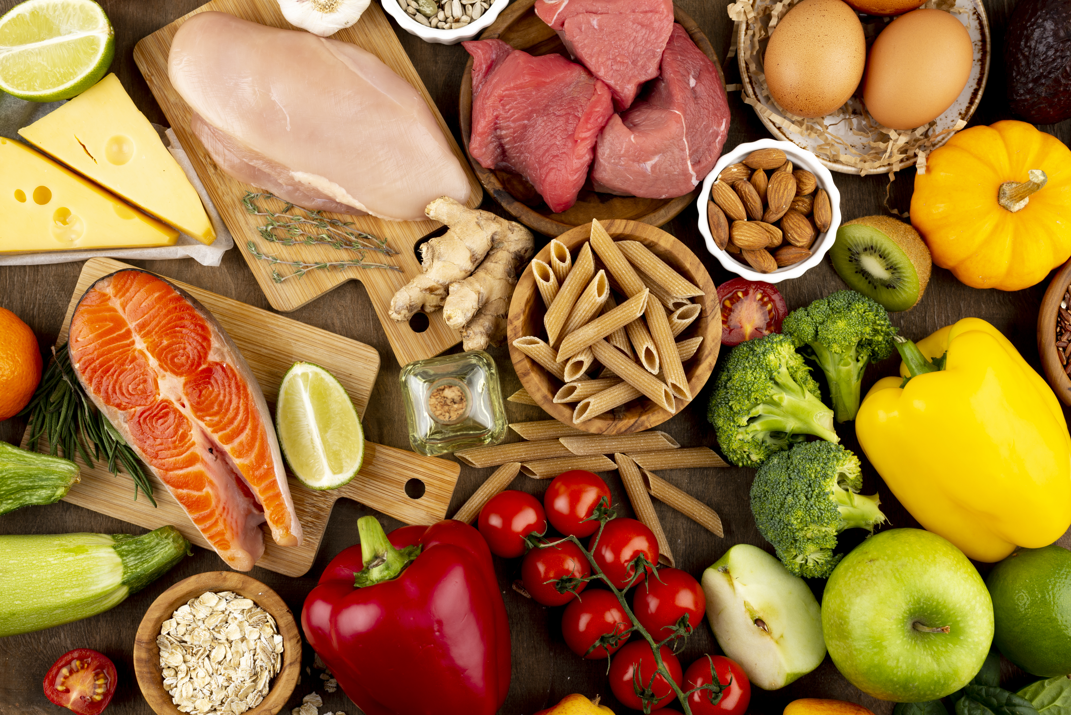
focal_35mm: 50
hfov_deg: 39.6
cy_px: 358
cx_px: 536
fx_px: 1488
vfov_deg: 27.0
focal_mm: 50
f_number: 9
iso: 100
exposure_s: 1/100
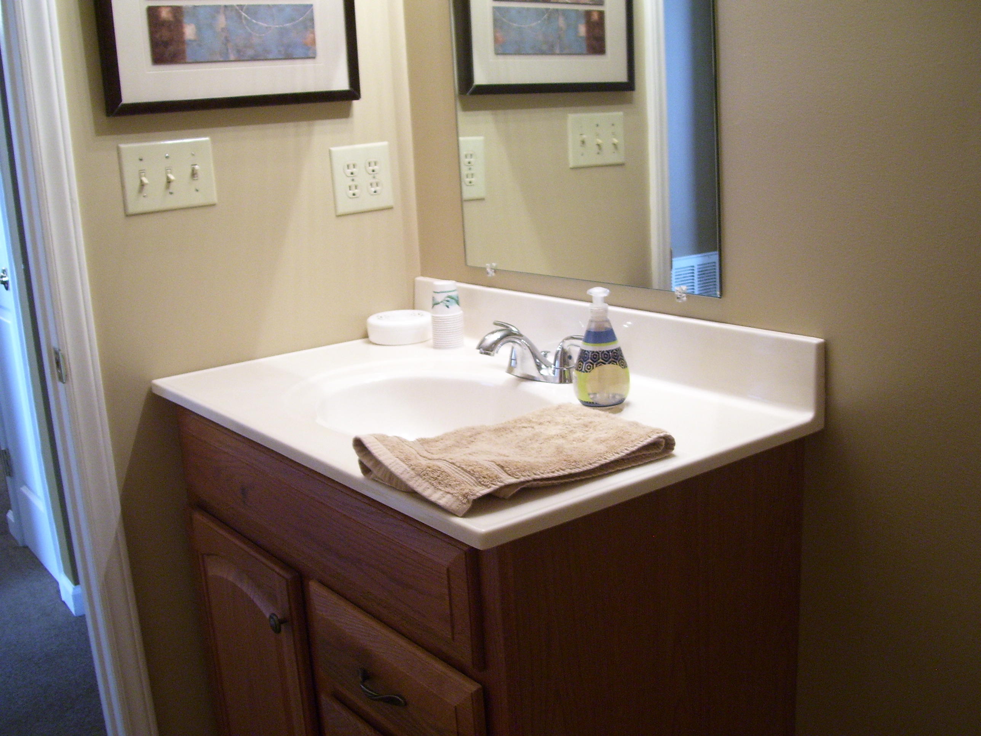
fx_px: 1049
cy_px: 368
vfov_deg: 38.7
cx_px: 490
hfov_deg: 50.1
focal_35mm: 37
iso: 160
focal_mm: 6
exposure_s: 1/10
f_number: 2.7
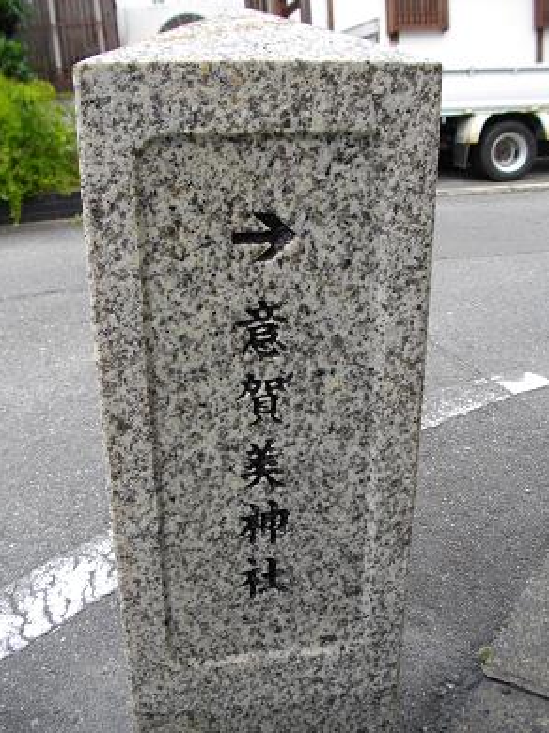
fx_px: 699
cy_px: 374
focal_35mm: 33
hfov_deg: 42.9
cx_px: 274
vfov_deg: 55.4
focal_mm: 5.7
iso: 100
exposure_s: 1/200
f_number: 2.9
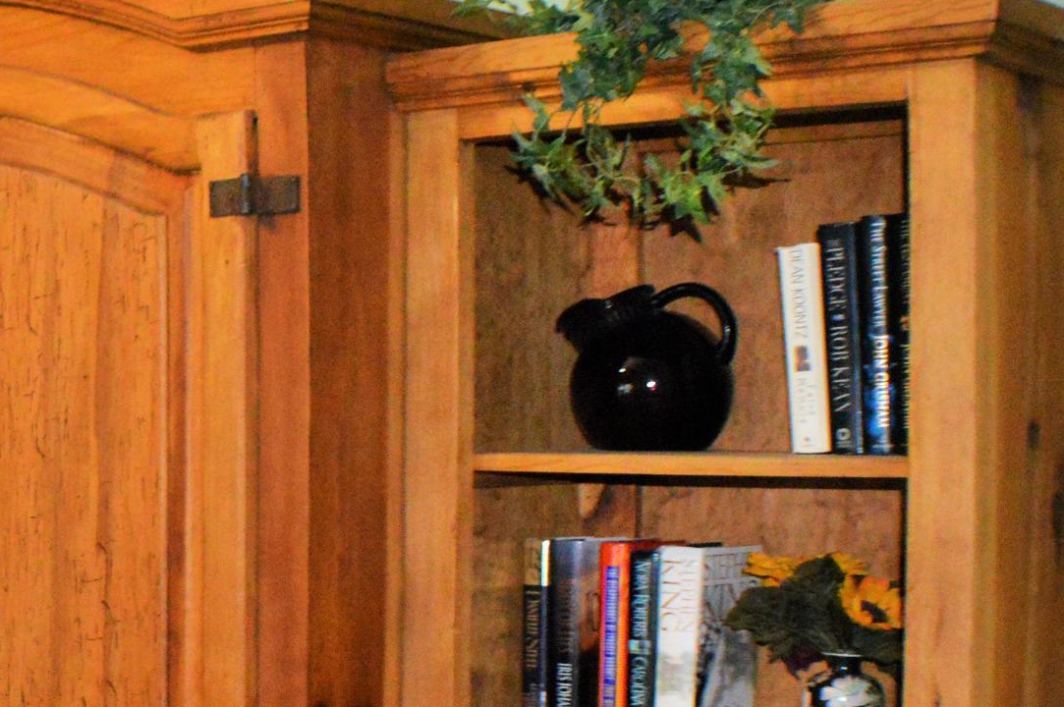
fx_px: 3189
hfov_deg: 17.8
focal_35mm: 108
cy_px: 534
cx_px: -288
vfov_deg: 12.6
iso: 3200
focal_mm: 26
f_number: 4.2
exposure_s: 1/60
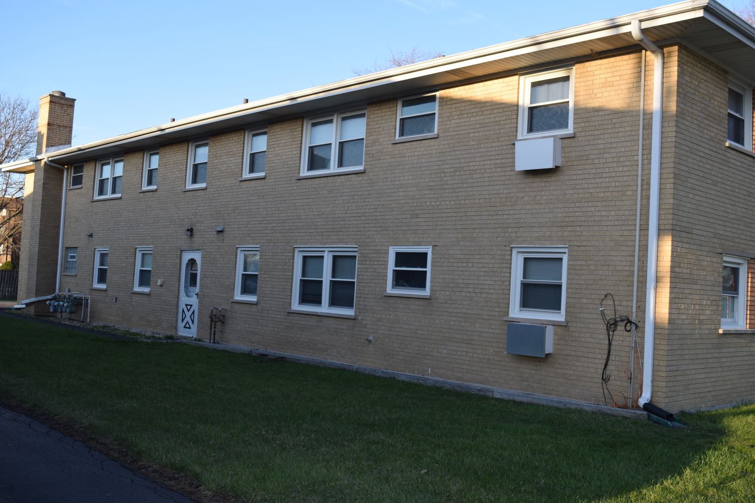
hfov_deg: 51.3
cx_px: 378
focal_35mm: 38
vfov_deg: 35.5
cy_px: 252
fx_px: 786
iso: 100
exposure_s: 1/125
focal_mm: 25
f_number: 5.6
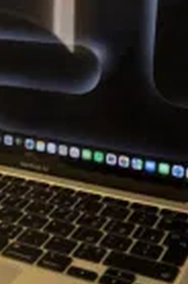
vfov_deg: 25.7
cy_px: 72
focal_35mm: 78
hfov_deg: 16.9
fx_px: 614
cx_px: -12
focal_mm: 5.96
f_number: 1.6
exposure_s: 1/50
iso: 250
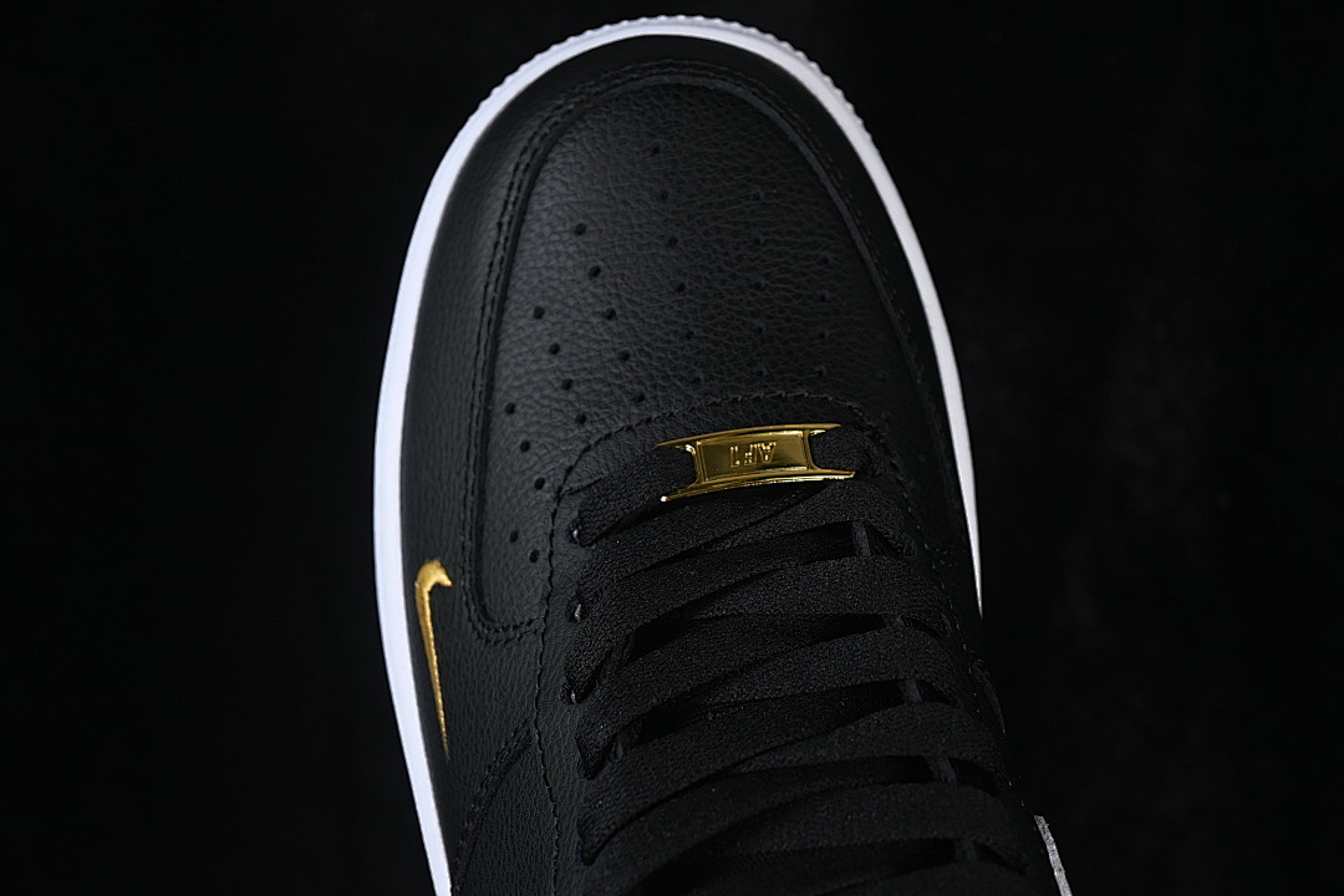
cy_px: 448
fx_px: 2800
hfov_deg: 27.0
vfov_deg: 18.2
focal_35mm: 75
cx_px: 672
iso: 160
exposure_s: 1/50
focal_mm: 50
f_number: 6.3
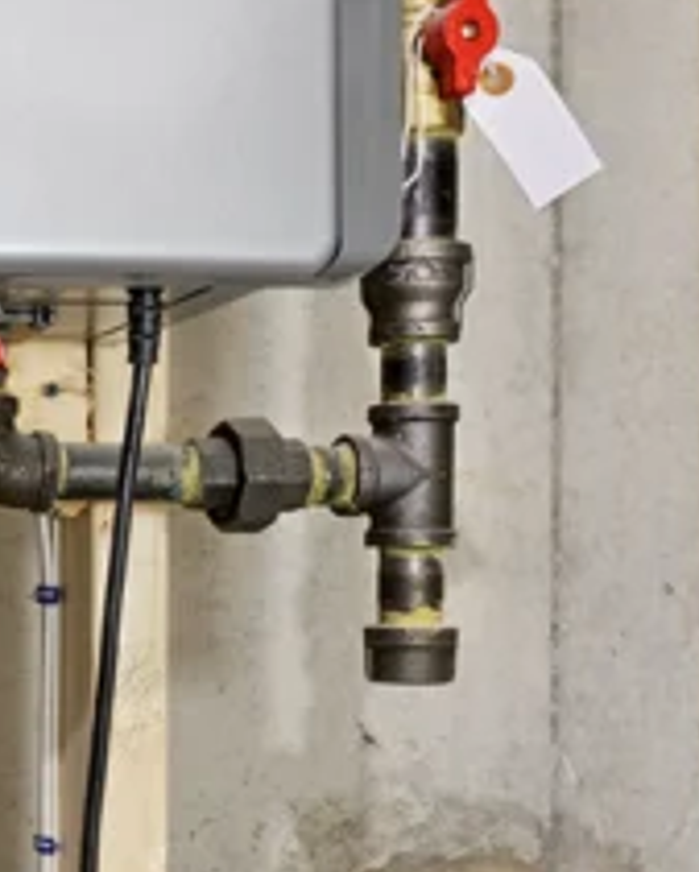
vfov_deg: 28.8
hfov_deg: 18.8
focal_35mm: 65
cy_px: 616
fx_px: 1680
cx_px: -513
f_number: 11
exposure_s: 2
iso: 200
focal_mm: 12.6
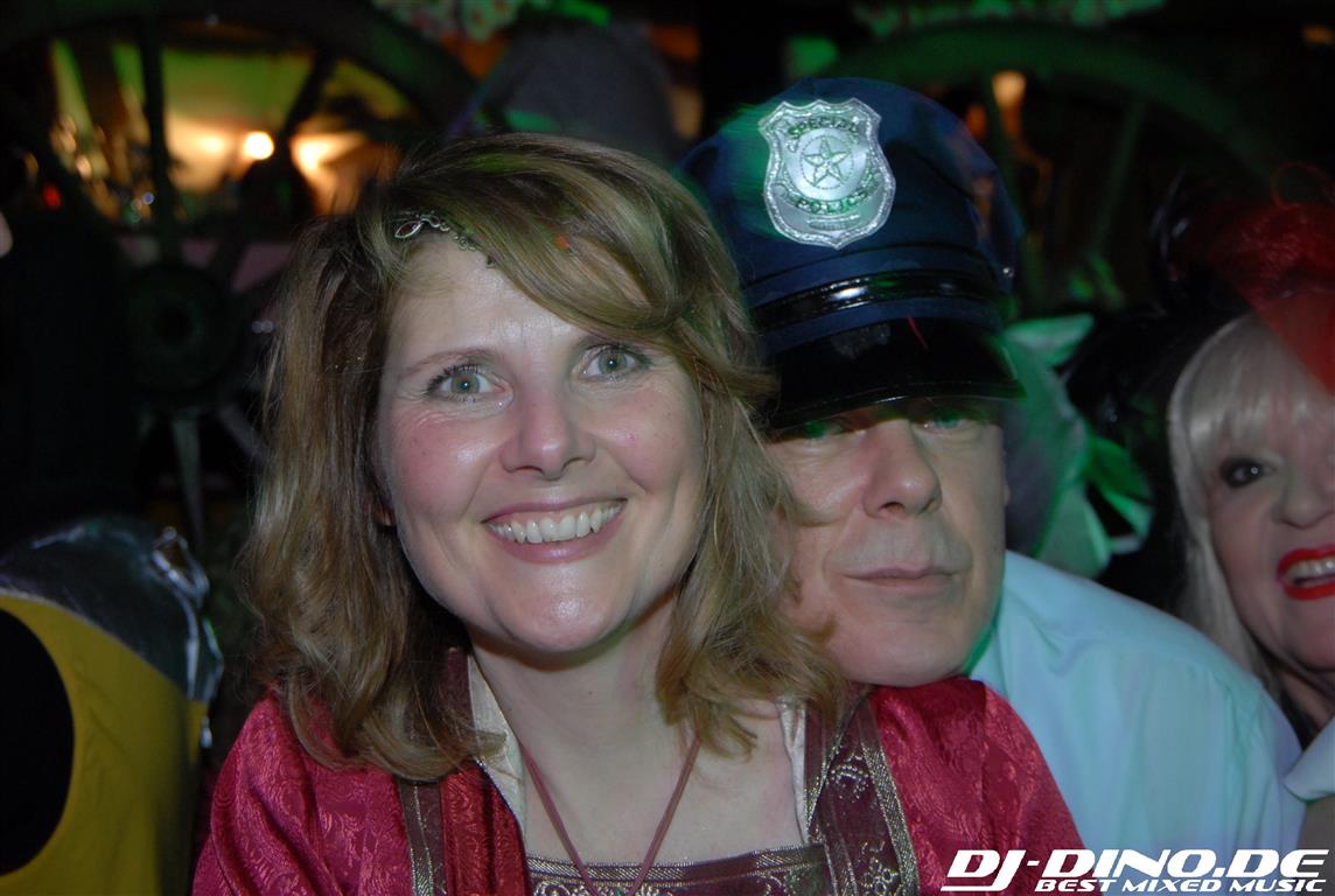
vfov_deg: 23.9
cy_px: 448
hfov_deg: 35.0
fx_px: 2118
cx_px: 668
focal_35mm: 57
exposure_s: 1/10
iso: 400
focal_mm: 38
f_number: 5.6
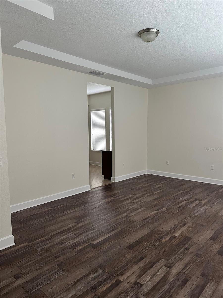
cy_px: 149
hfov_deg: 56.8
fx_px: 206
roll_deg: +0.0
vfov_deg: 71.6
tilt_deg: -3.3
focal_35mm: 24
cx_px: 112
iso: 250
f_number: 1.78
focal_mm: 6.86
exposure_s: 1/60
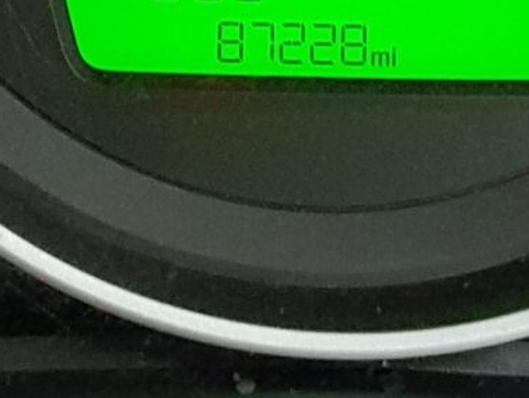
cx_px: 249
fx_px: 2691
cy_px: -233
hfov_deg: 11.2
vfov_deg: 8.2
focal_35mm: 176
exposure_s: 1/10
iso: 320
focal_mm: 4.2
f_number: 1.7
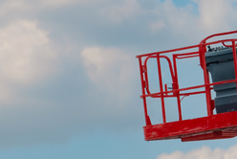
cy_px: 119
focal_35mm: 737
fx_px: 4858
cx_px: 199
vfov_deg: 1.9
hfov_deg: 2.8
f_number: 7.1
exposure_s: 1/1000
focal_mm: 122
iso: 200
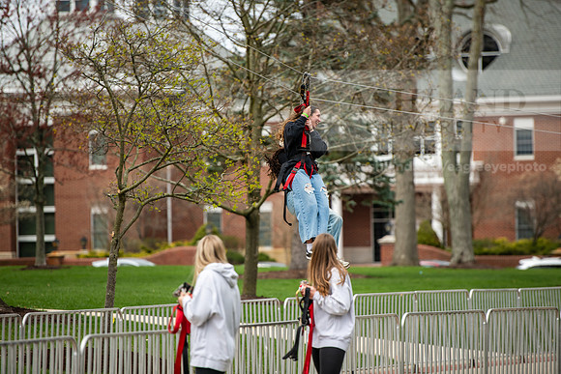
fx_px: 3117
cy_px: 187
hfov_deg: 10.3
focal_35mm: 200
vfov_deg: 6.9
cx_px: 280
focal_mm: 200
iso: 100
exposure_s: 1/1250
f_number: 3.2
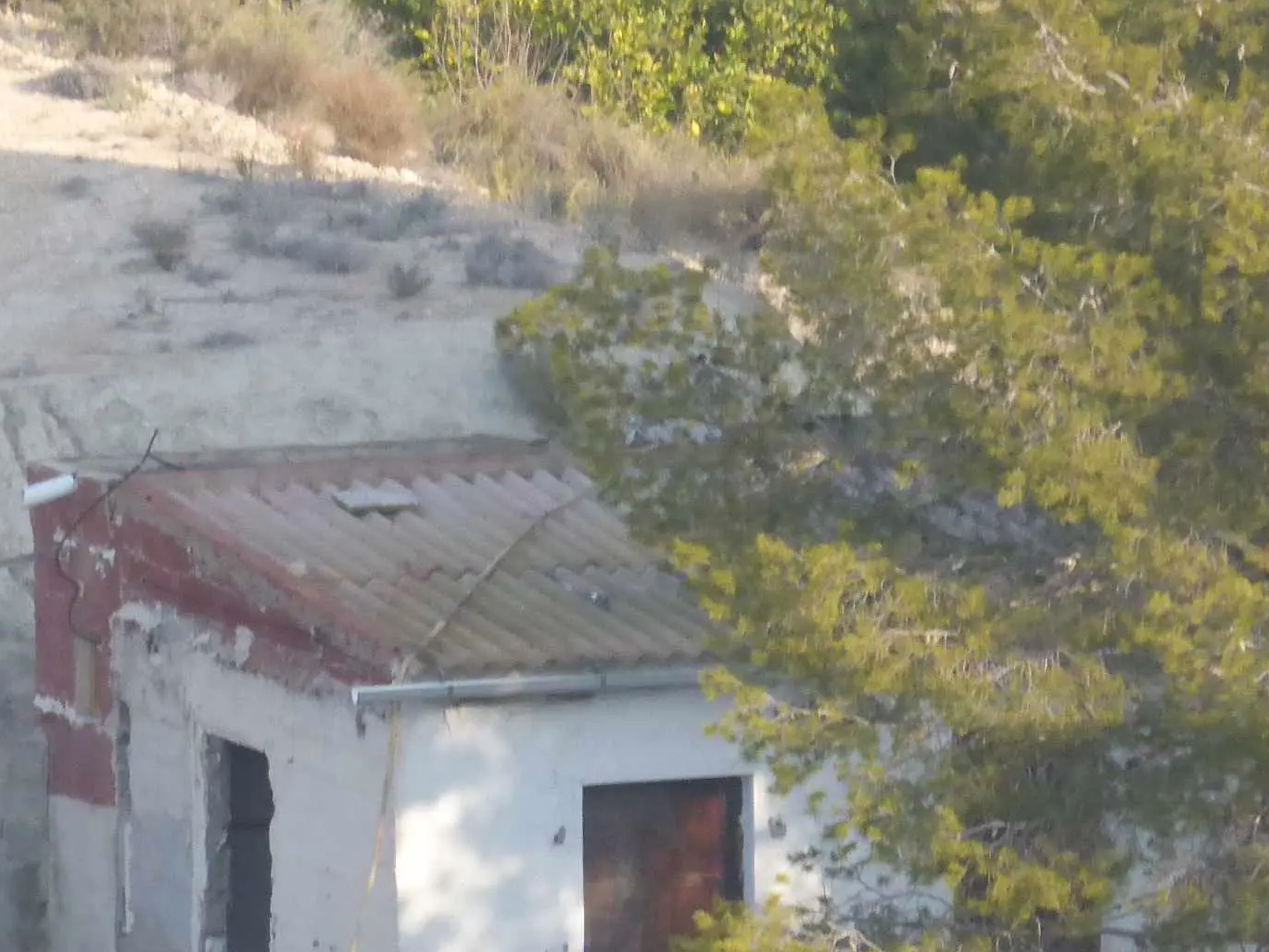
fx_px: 36186
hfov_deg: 2.0
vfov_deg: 1.5
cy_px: 717
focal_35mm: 987
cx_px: 815
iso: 500
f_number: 6.4
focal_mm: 86
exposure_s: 1/500
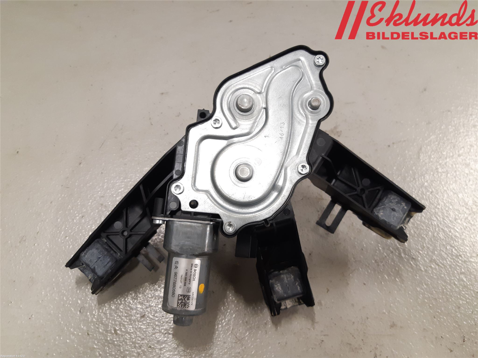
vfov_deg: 53.1
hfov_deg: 67.3
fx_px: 359
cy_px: 179
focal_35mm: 26
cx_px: 239
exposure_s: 1/50
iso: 160
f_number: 1.7
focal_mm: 3.93
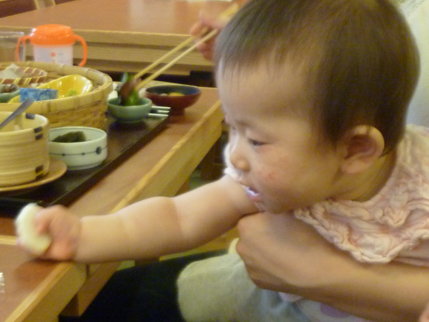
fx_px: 781
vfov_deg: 23.3
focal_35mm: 63
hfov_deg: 30.7
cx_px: 214
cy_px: 161
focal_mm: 5.7
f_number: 3.5
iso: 400
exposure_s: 1/13
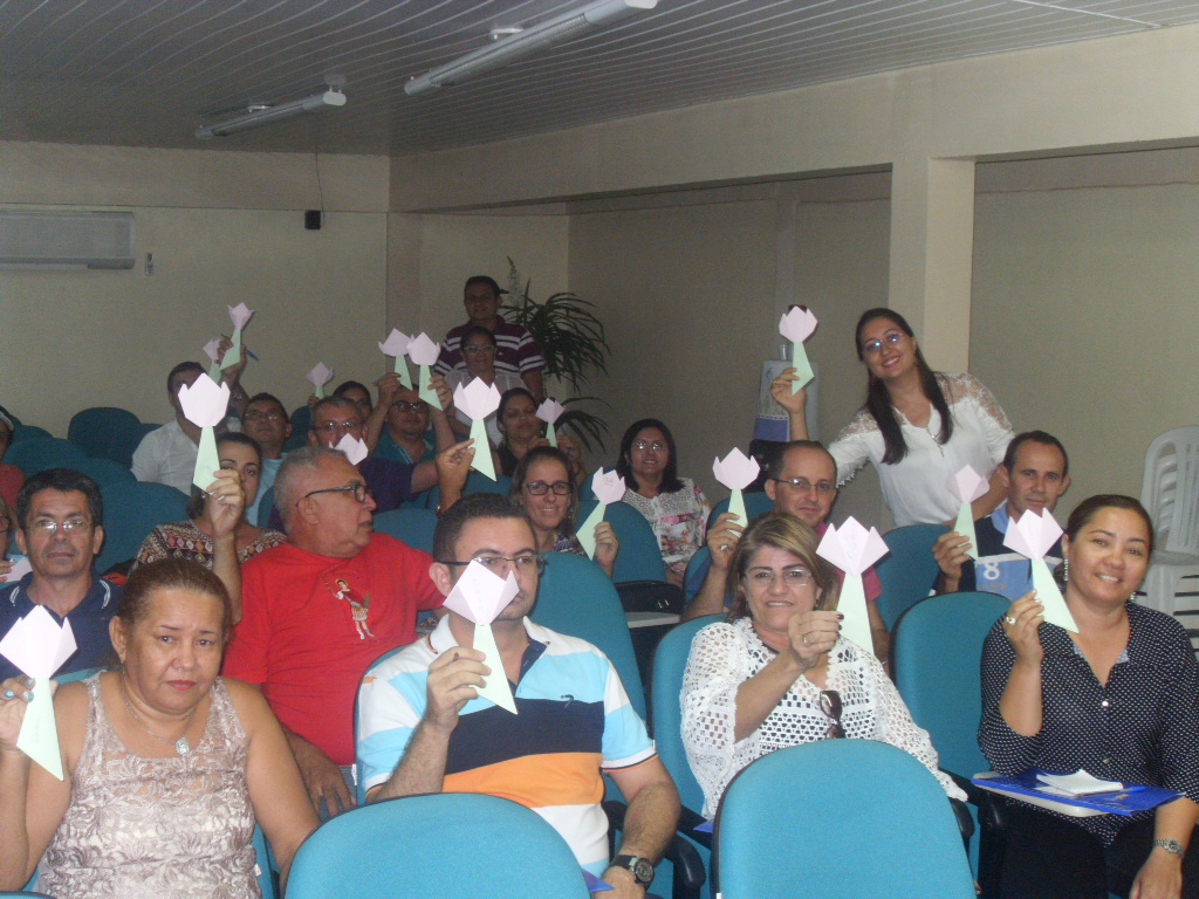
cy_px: 450
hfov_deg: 38.2
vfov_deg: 29.1
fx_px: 1732
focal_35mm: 50
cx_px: 600
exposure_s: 1/60
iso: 400
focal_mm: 8.4
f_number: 3.4
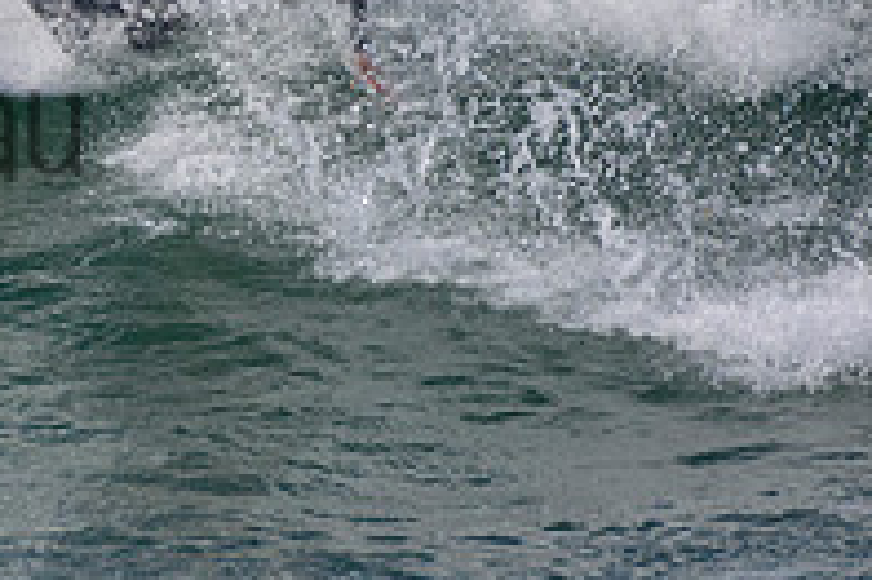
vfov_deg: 0.6
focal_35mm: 2209
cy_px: 73
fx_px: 53461
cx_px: -385
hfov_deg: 0.9
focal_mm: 500
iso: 400
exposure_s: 1/4000
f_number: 5.6
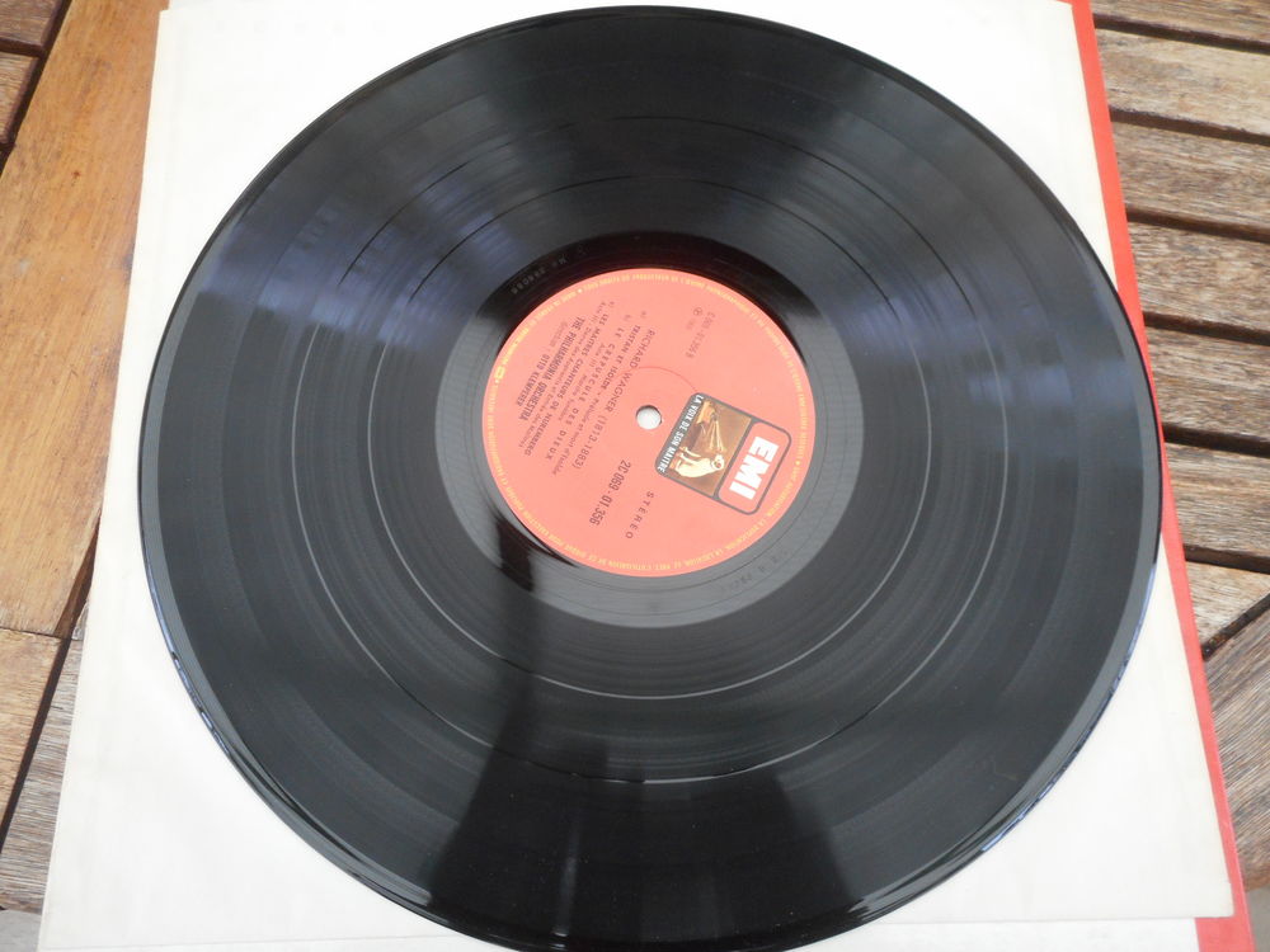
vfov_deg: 48.2
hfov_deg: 61.7
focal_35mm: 29
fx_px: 1064
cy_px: 476
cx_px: 635
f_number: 4
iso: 250
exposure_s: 1/30
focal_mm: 5.2
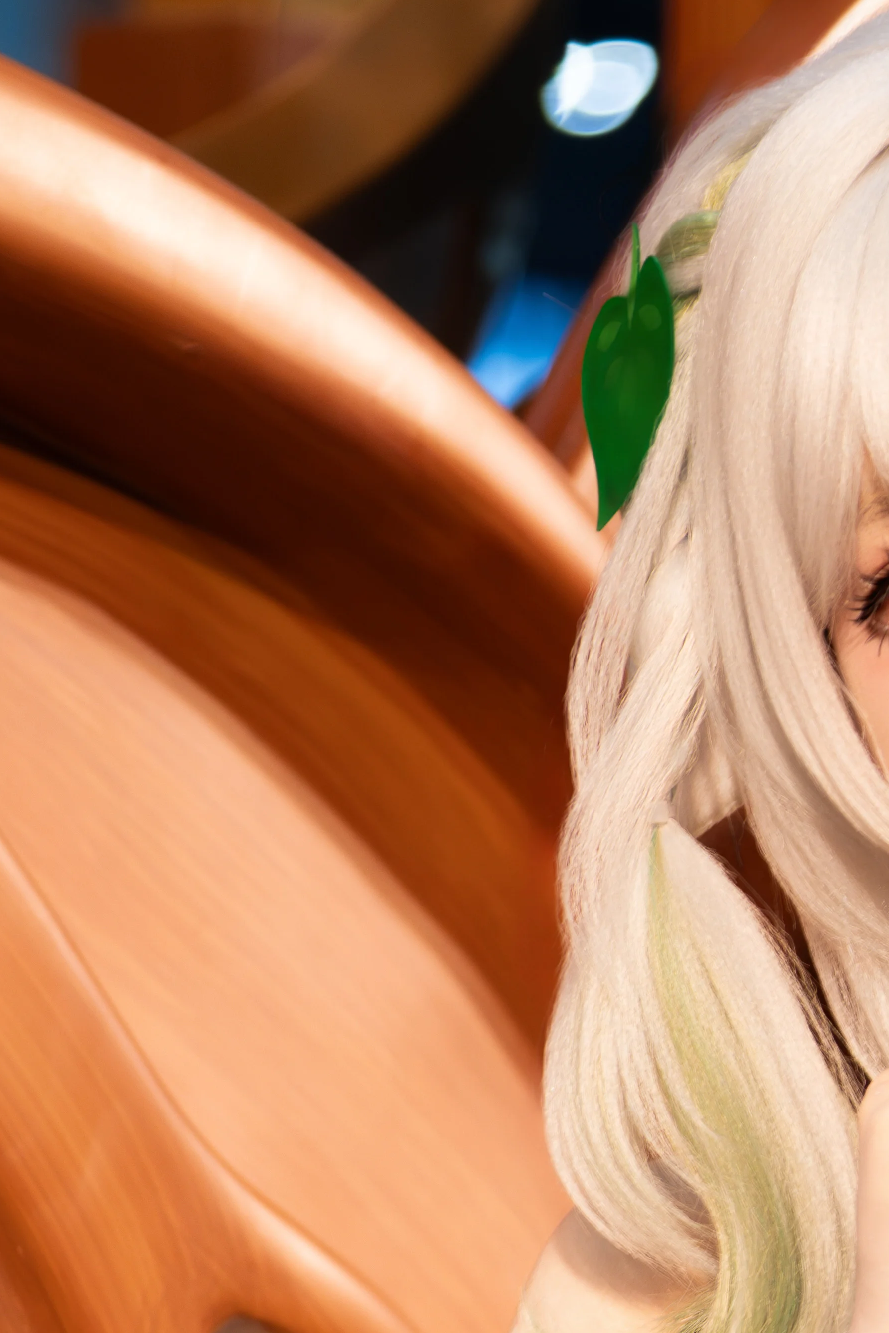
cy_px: 2071
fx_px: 9224
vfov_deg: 8.1
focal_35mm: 249
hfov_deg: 5.5
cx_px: 1205
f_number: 2.8
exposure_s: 1/125
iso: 320
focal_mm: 70
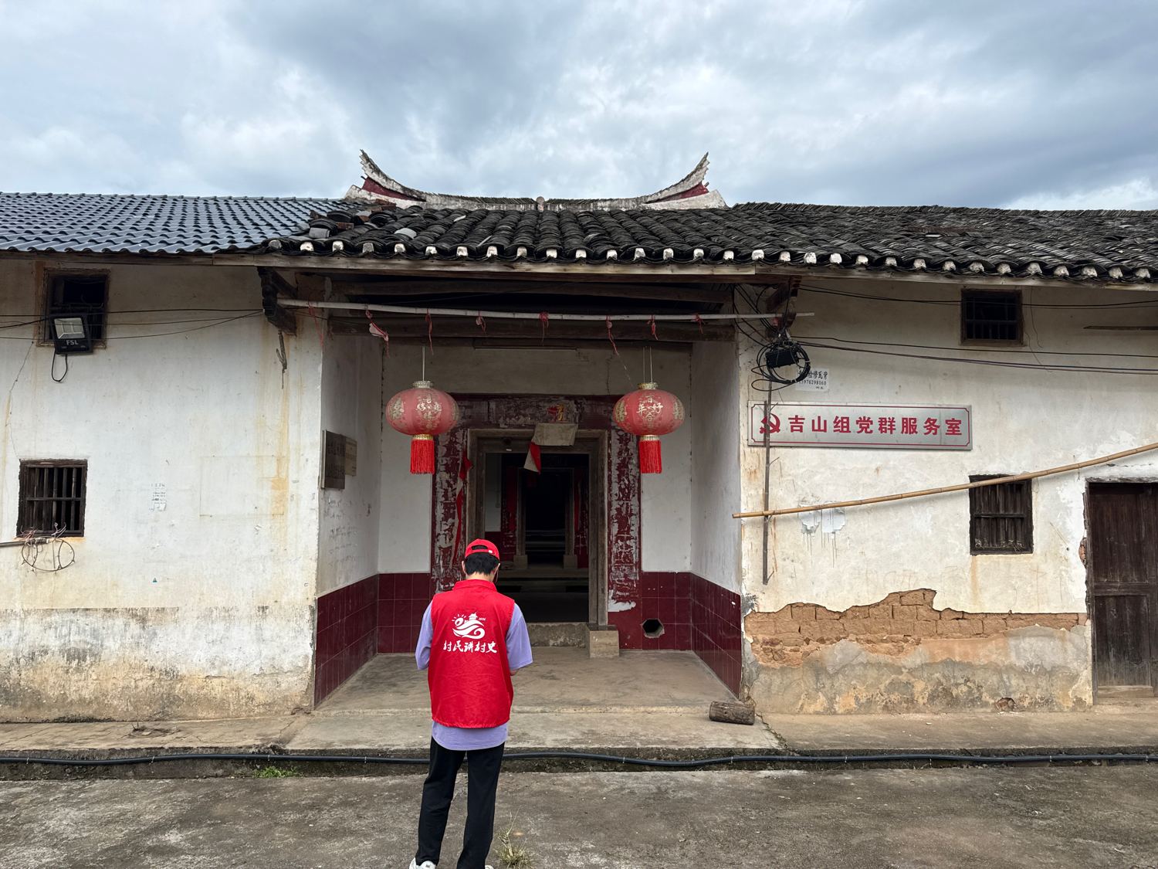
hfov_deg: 71.6
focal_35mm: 24
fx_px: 803
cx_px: 579
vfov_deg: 56.8
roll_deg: -1.4
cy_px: 434
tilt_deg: +5.6
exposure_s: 1/2703
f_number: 1.78
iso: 80
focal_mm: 6.76
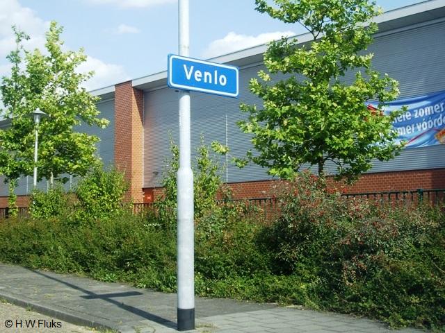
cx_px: 222
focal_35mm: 38
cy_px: 166
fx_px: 489
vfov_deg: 37.7
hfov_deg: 49.0
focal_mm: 7.9
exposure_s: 1/640
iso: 64
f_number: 2.8
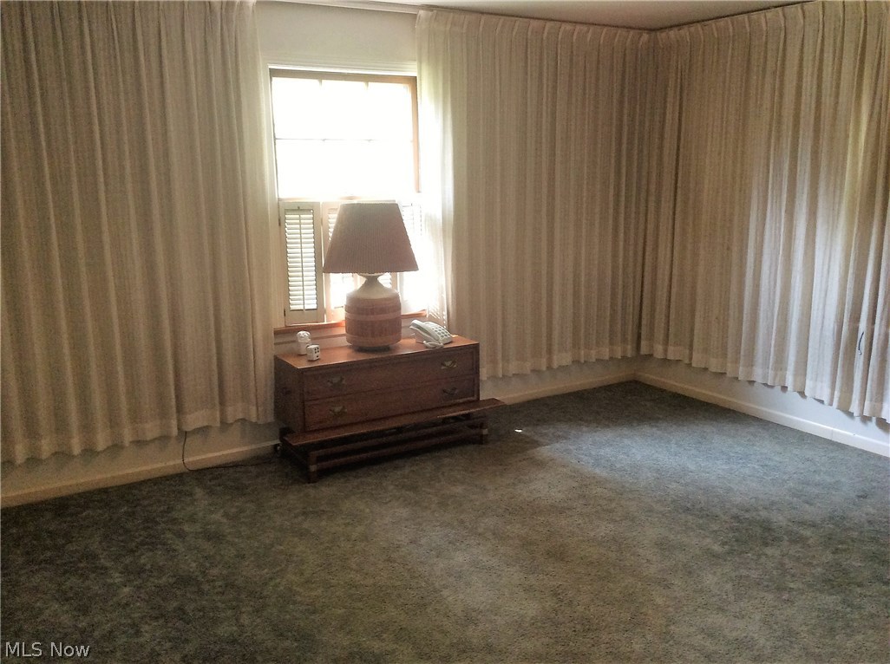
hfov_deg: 56.9
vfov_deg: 44.0
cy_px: 332
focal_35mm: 32
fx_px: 821
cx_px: 445
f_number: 2.4
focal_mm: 3.3
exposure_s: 1/24
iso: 100
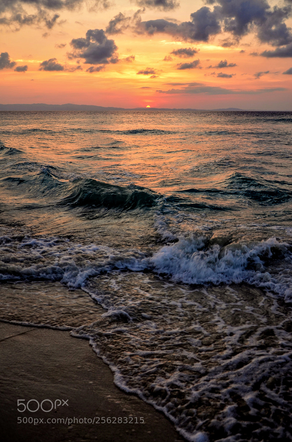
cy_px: 221
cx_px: 146
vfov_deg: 53.2
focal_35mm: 36
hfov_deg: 36.7
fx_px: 440
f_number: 3.8
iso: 200
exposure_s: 1/80
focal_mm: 24
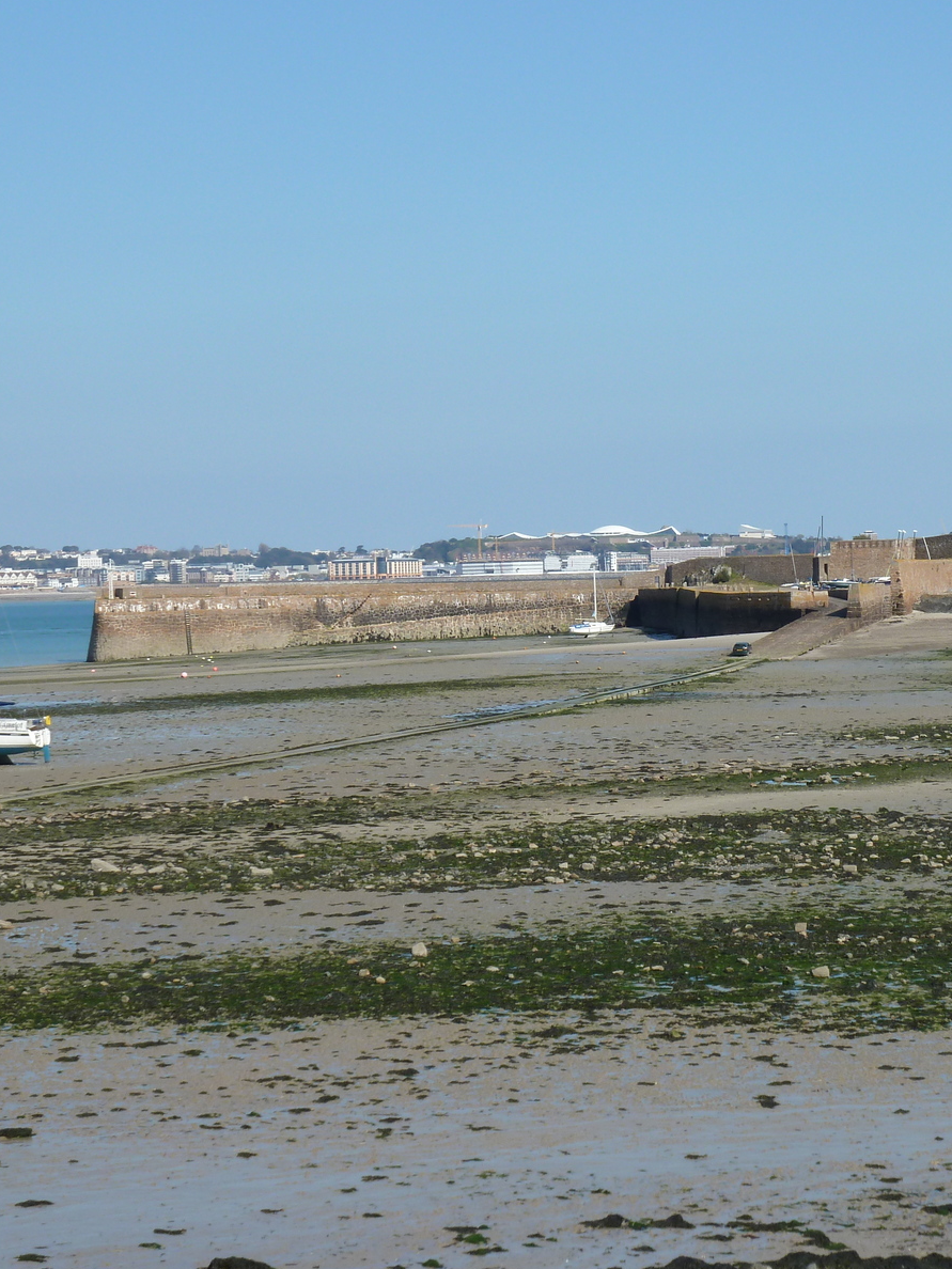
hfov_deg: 15.2
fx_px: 3557
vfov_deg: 20.2
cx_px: 696
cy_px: 633
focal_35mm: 97
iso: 80
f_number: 5
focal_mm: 11.9
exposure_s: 1/500
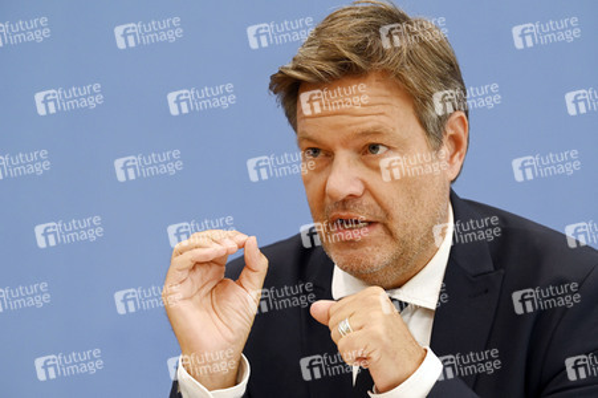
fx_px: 2407
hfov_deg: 14.2
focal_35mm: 145
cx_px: 299
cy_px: 199
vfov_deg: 9.4
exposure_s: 1/1000
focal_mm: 145
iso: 3200
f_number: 5
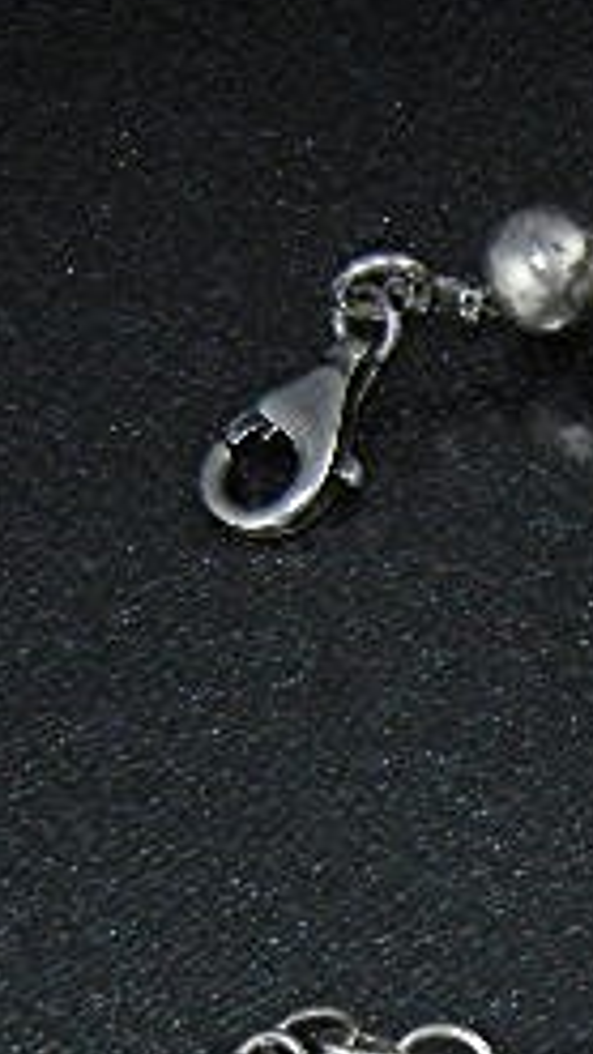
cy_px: 990
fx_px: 4108
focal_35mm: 147
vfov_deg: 14.4
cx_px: 1135
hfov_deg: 7.9
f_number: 7.8
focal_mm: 9.3
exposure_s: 1/30
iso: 800
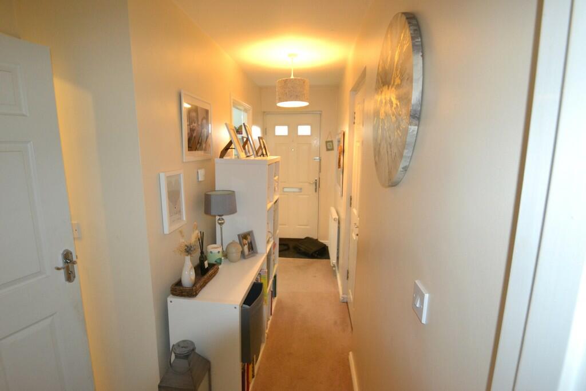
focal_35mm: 18
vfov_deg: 67.4
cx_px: 293
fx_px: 293
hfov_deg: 90.0
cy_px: 196
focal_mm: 12
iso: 2000
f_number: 3.8
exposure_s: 1/60
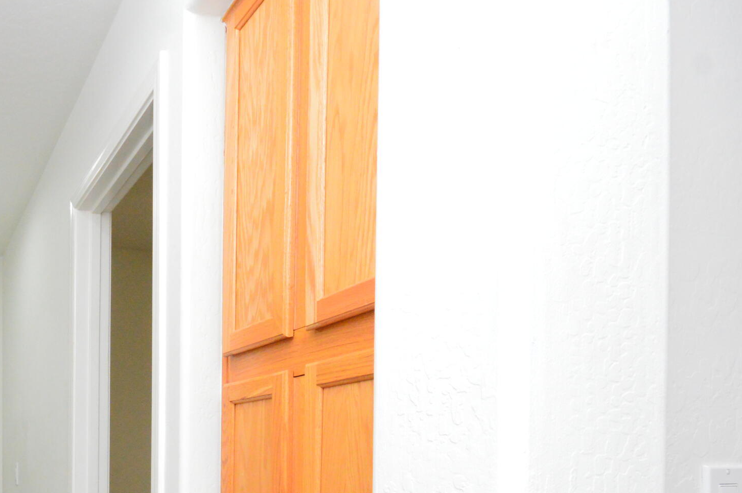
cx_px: 69
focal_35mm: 31
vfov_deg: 38.2
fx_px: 638
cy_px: 478
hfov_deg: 52.7
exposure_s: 1/100
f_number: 8
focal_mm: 10
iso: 2500
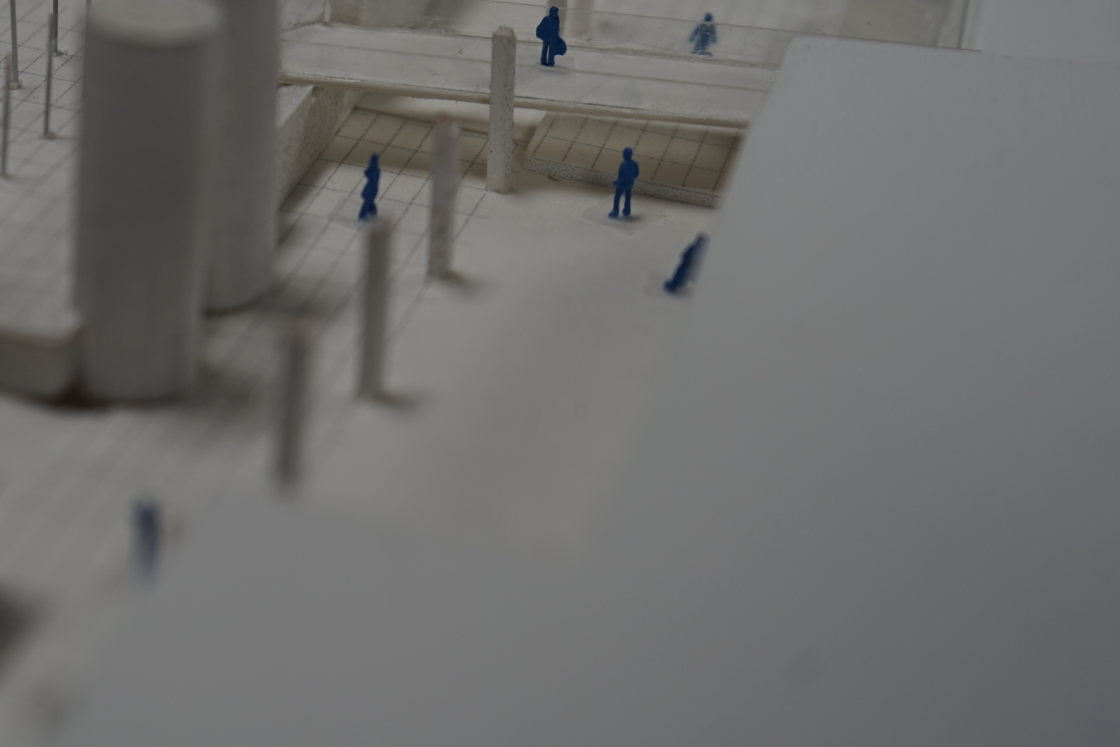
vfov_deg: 20.7
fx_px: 2022
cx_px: 238
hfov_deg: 30.3
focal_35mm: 65
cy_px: 185
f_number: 4.5
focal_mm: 38
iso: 100
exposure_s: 1/200
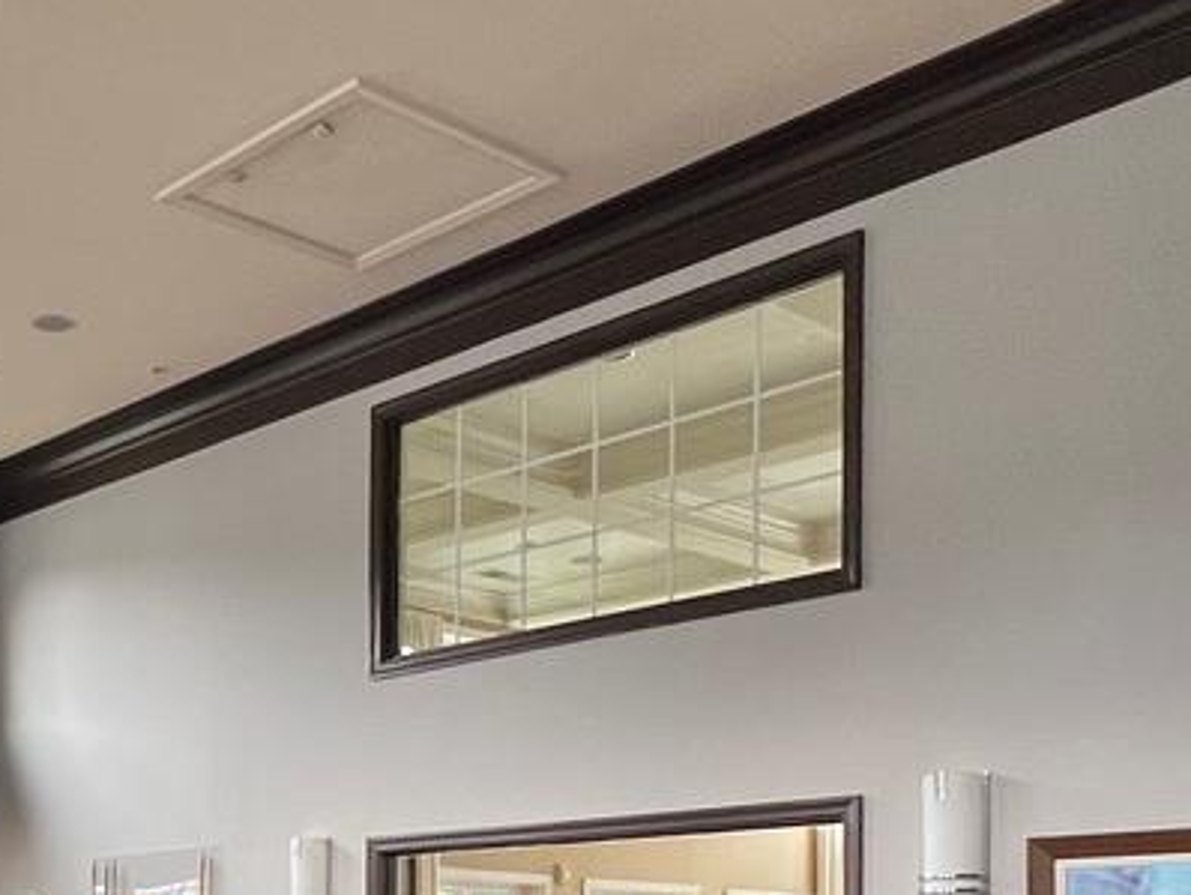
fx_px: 1618
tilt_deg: -0.1
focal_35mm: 47
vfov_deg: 28.3
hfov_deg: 37.5
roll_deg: -0.6
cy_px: 967
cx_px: 99
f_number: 1.8
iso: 200
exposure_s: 1/99
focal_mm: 1.57
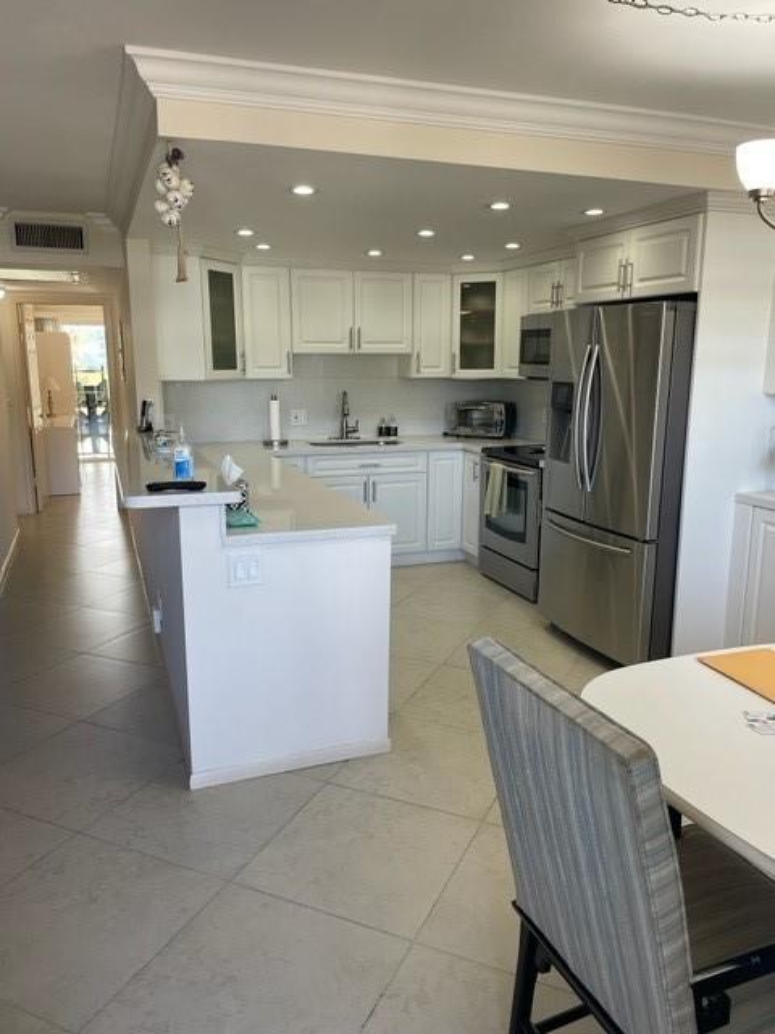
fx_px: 776
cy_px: 517
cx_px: 388
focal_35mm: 26
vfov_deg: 67.3
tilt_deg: -9.9
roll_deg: +0.6
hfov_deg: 53.1
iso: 64
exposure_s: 1/120
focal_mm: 4.2
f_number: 1.6
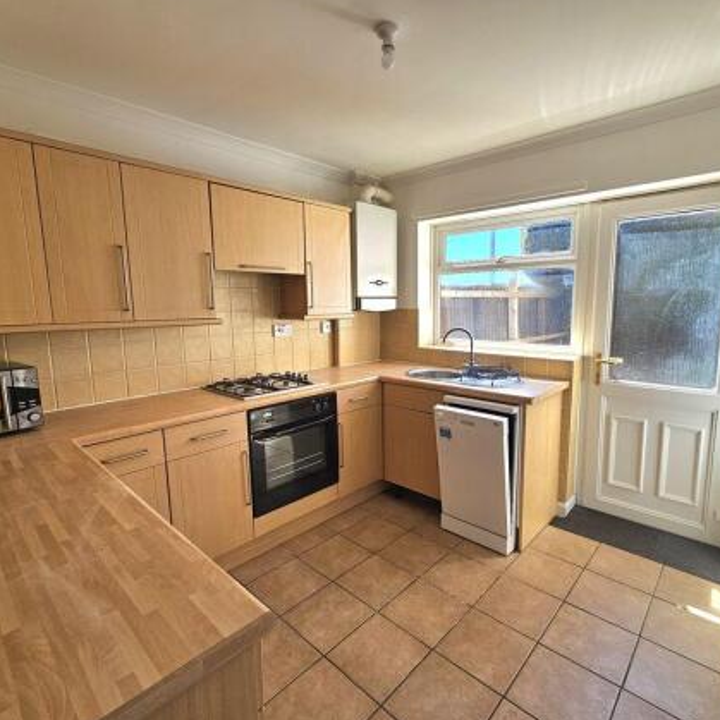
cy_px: 360
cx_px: 387
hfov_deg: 87.3
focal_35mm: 16
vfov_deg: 87.4
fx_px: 377
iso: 80
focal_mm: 2.2
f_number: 2.2
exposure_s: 1/222
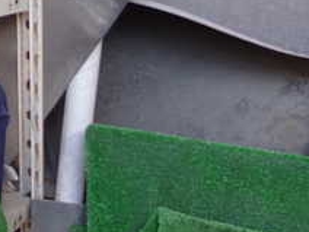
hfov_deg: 20.6
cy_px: 238
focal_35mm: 85
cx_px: 420
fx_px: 759
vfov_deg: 16.9
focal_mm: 5.4
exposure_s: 1/100
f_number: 2.3
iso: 100
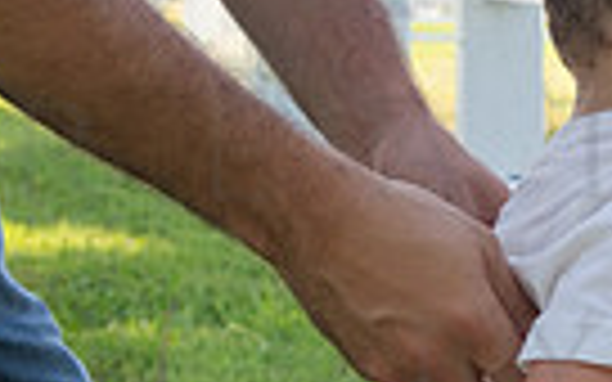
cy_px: 355
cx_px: 585
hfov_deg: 12.9
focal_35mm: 161
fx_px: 2685
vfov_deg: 8.1
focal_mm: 37
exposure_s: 1/320
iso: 400
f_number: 6.3
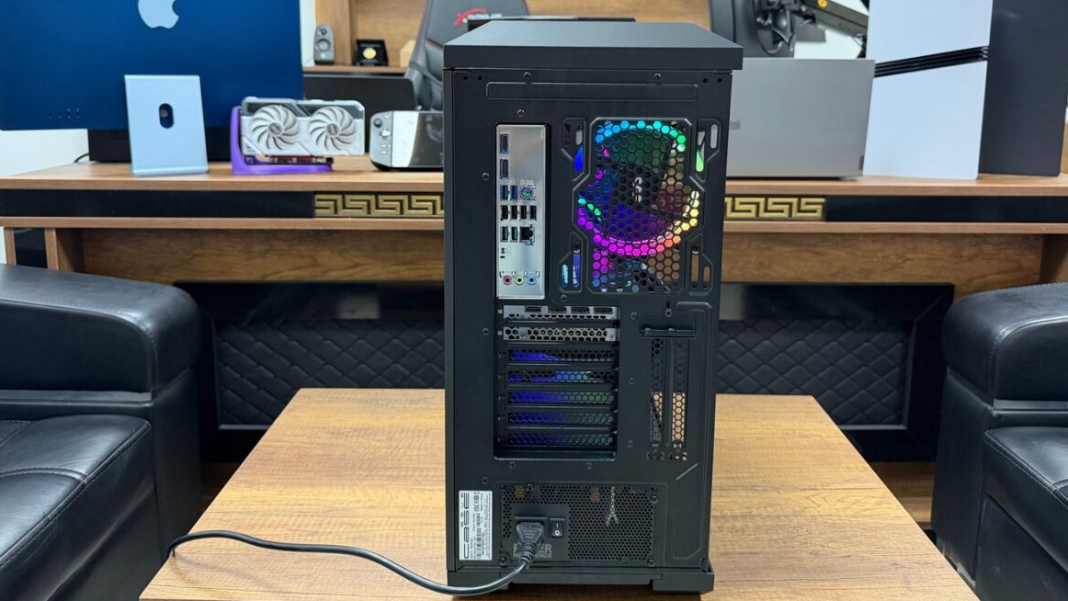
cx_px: 535
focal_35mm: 27
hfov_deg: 69.9
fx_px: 765
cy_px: 190
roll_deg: -0.5
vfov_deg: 42.2
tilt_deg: -8.2
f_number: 1.78
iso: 320
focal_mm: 6.76
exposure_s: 1/50
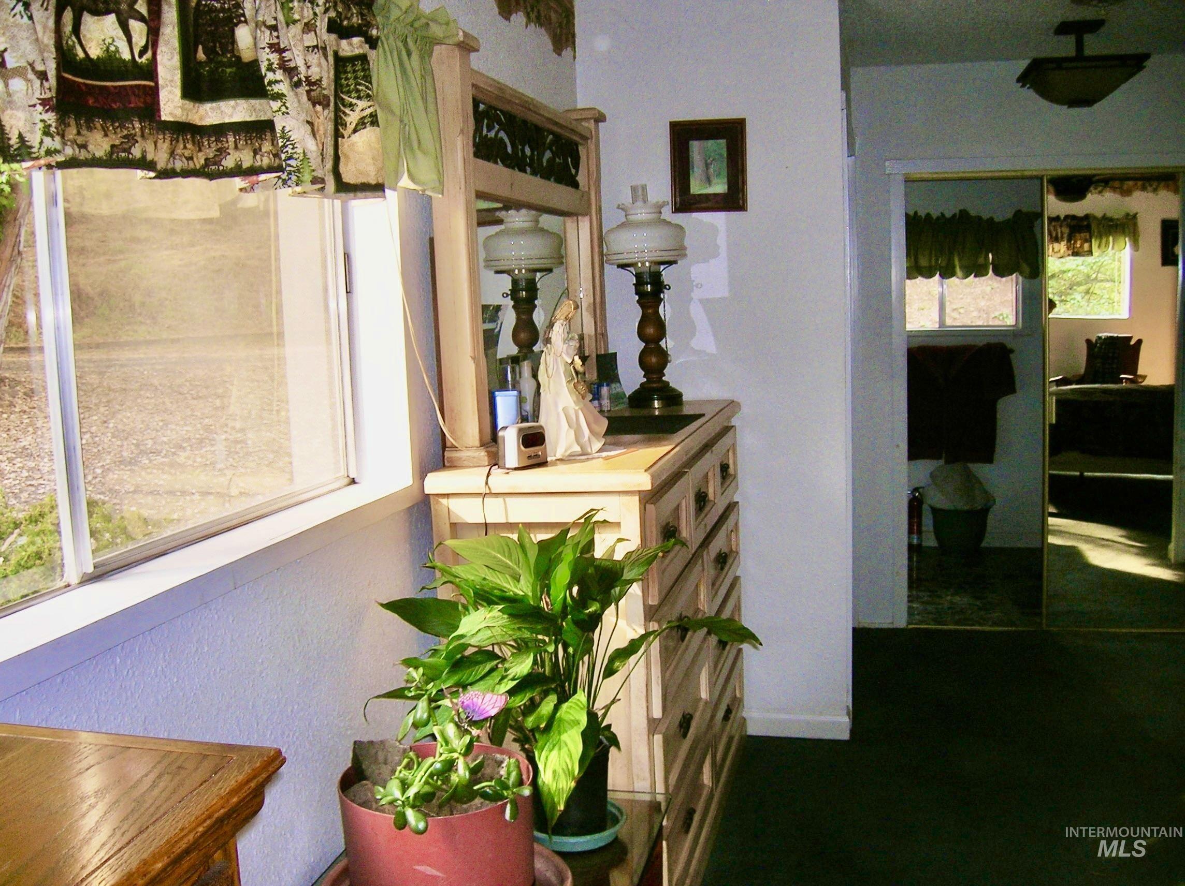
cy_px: 443
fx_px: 1163
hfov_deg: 54.0
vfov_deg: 41.7
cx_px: 592
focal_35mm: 34
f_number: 2.9
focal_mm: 5.7
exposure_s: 1/30
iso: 50
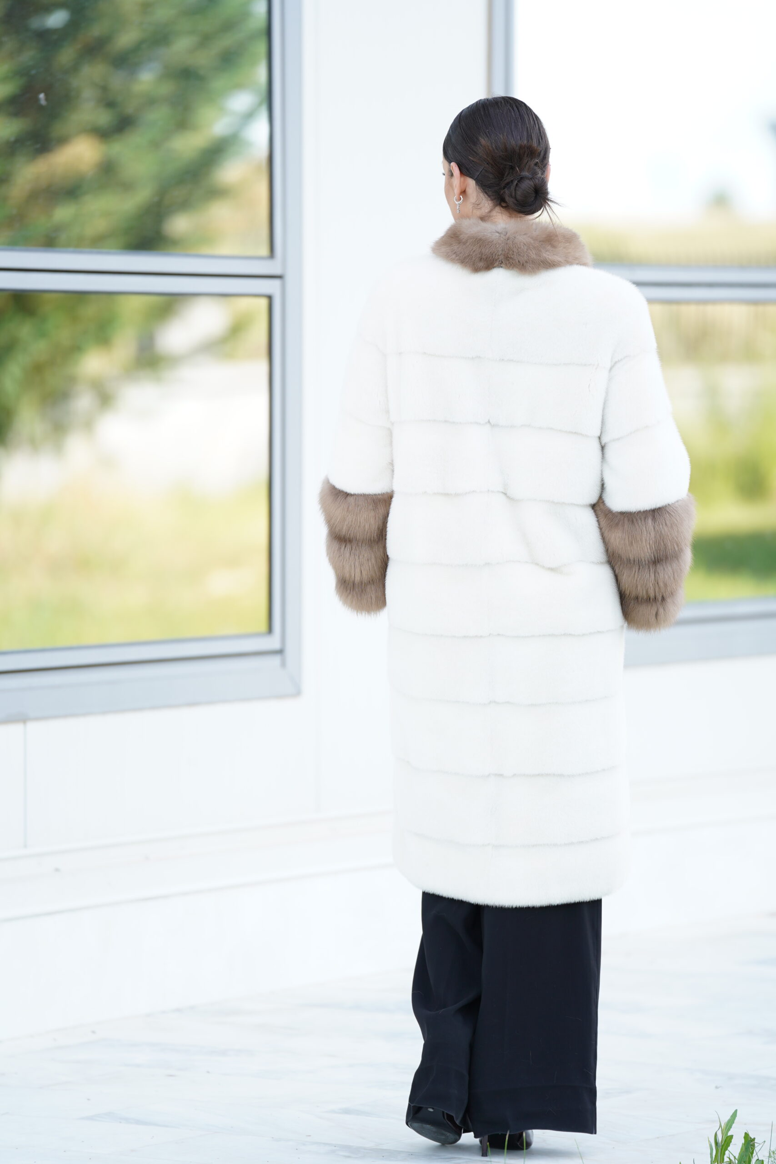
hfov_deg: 7.7
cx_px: 388
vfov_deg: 11.5
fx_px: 5754
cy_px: 582
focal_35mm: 178
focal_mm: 178
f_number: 2.8
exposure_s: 1/250
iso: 200
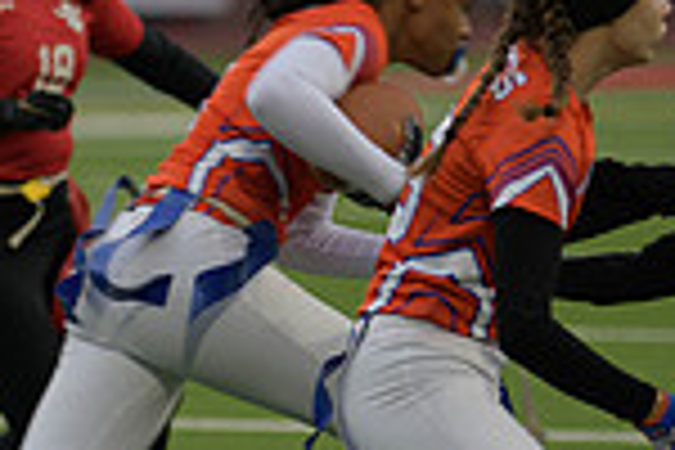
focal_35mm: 580
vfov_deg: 2.4
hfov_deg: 3.6
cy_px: 200
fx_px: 10874
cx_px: 22
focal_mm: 150
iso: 180
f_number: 2.8
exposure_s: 1/200
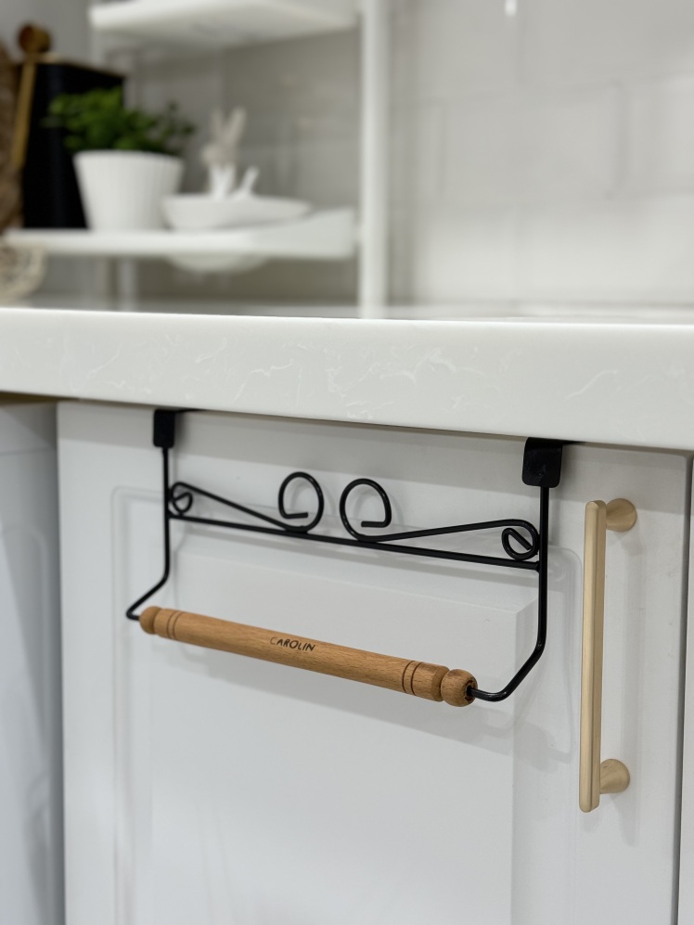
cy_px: 462
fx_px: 1283
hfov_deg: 30.3
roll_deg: -0.5
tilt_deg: -7.6
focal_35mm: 48
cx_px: 347
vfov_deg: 39.7
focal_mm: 6.76
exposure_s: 1/100
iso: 125
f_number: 1.78
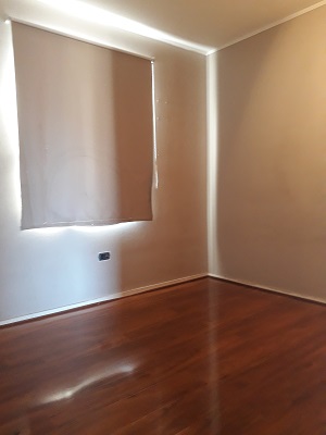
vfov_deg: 65.3
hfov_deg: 51.4
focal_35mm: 27
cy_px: 218
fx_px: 339
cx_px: 163
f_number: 1.9
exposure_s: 1/17
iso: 400
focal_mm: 3.6
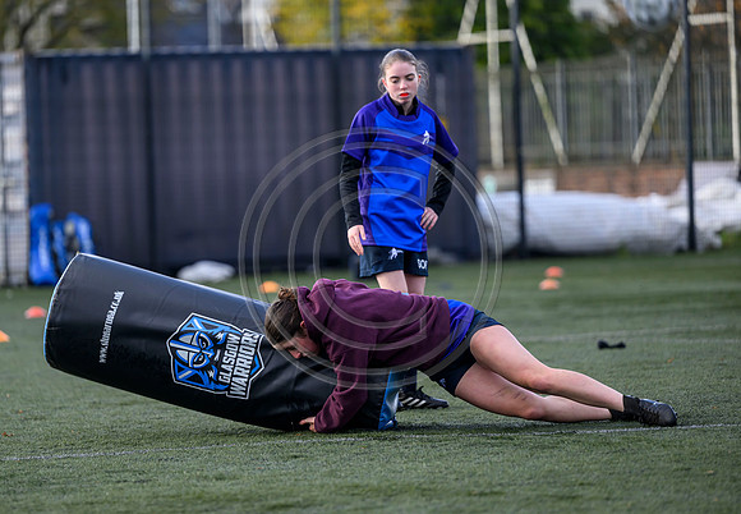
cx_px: 341
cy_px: 247
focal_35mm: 192
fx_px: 4003
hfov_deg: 10.6
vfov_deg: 7.3
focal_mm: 180
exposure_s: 1/1250
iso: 500
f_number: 3.2
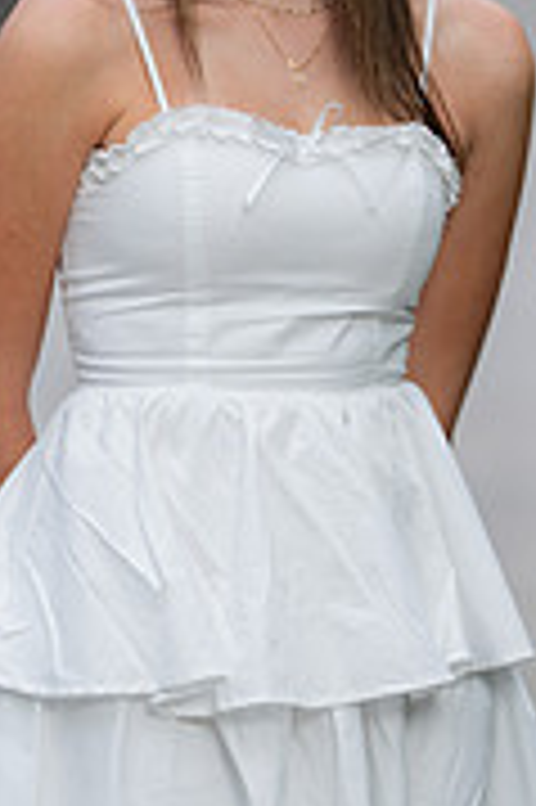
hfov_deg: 4.0
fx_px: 7607
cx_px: 311
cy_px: 104
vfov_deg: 6.1
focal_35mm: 340
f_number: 2
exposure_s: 1/250
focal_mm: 135
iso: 160
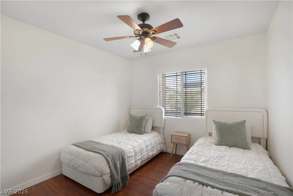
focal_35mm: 16
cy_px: 98
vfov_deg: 73.8
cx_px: 146
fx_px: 130
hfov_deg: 96.7
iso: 500
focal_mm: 16
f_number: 10
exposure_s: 1/20
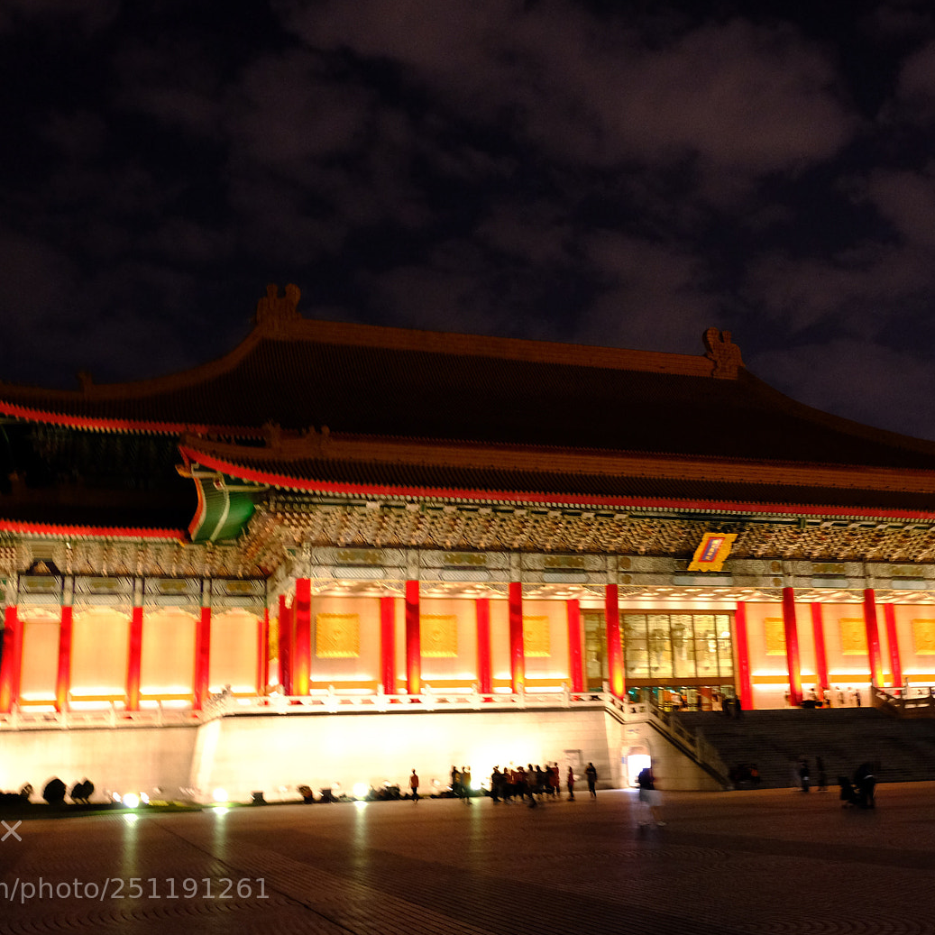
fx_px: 1161
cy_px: 479
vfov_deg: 43.9
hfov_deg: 43.8
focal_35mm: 38
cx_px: 519
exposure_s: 1/4
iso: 2000
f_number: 5
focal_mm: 19.2
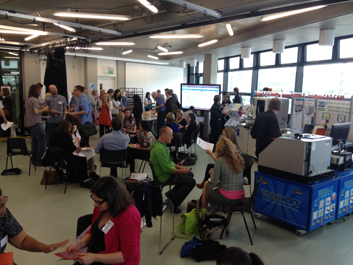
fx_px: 357
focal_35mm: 35
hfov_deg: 52.6
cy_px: 132
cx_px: 176
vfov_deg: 40.7
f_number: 2.4
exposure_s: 1/60
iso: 64
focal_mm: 4.28
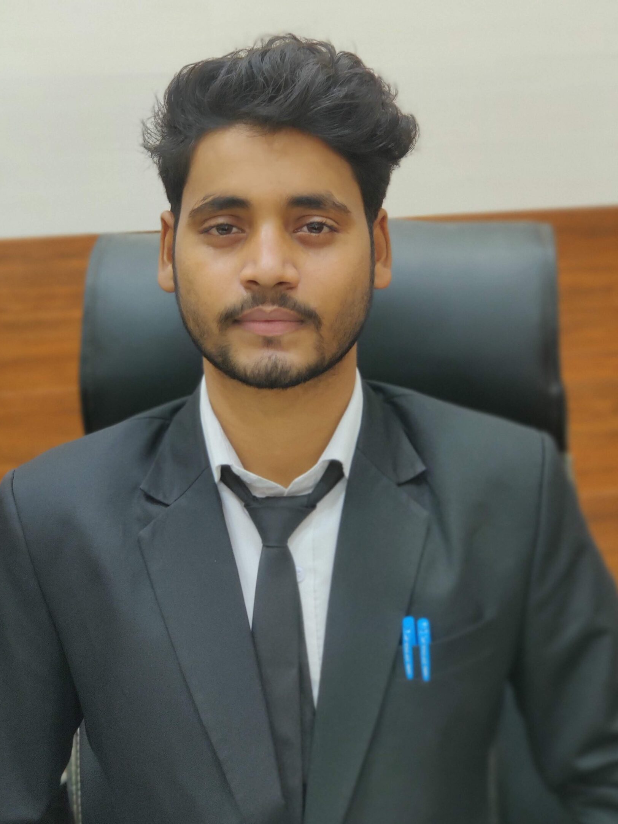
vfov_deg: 25.0
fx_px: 1856
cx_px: 283
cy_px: 344
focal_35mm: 78
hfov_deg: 18.9
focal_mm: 6.22
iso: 640
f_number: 2.2
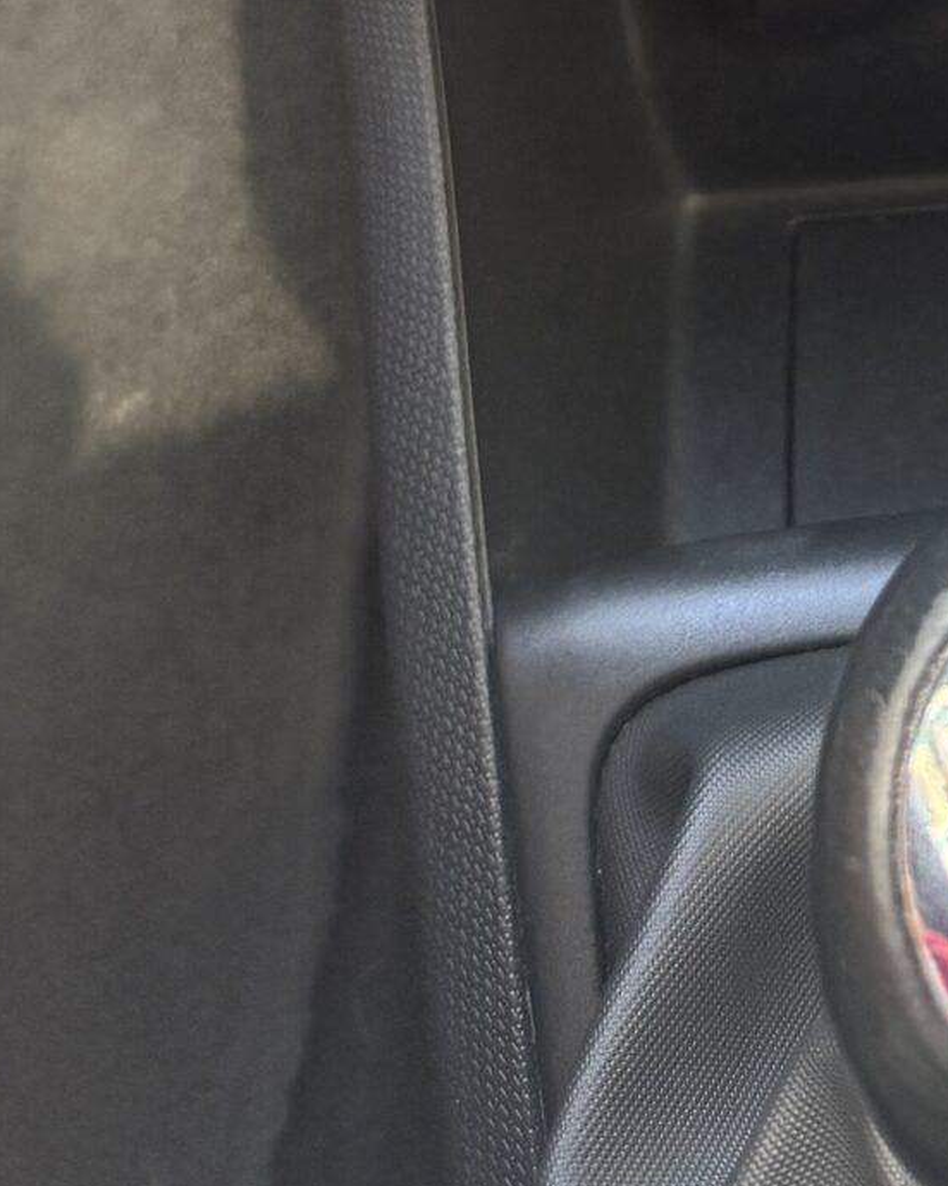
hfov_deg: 17.0
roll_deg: +3.2
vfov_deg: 17.6
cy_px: -979
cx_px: 1082
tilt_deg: -30.5
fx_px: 3052
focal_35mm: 87
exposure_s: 1/82
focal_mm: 6.76
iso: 200
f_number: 1.78
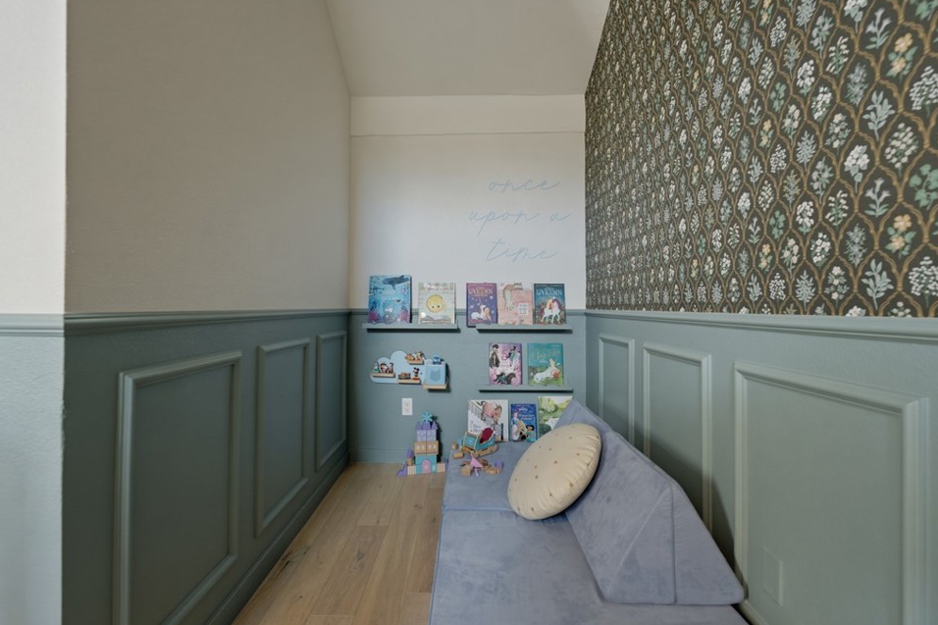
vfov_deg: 77.3
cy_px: 325
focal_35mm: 15
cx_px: 451
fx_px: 391
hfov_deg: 100.4
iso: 160
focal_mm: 14
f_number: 5
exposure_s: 1/10
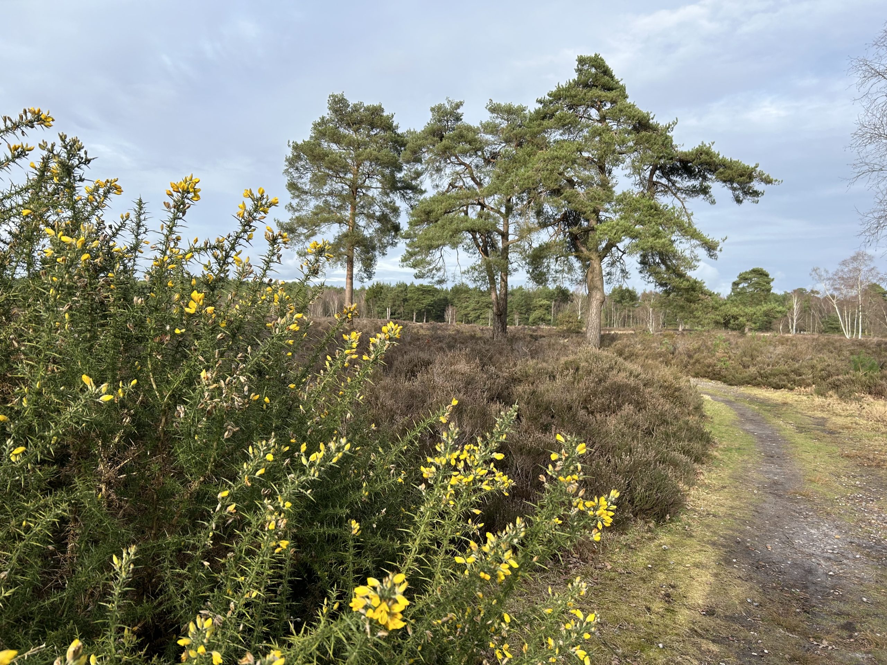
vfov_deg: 53.1
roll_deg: -2.2
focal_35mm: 26
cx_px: 444
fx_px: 666
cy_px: 332
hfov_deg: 67.3
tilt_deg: -1.3
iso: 50
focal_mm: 5.7
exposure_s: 1/1183
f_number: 1.5
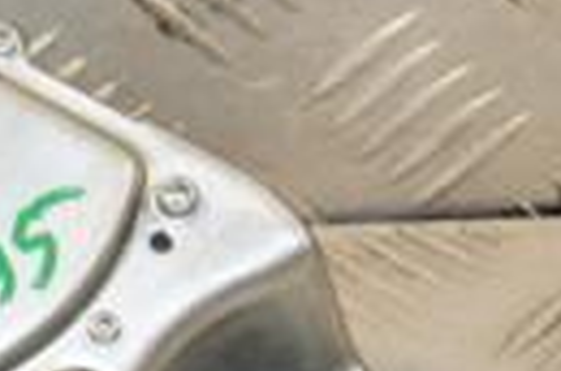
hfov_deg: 5.9
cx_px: -138
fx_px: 5394
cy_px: 358
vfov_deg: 3.9
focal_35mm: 347
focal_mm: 50
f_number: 7.1
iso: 800
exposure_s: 1/200
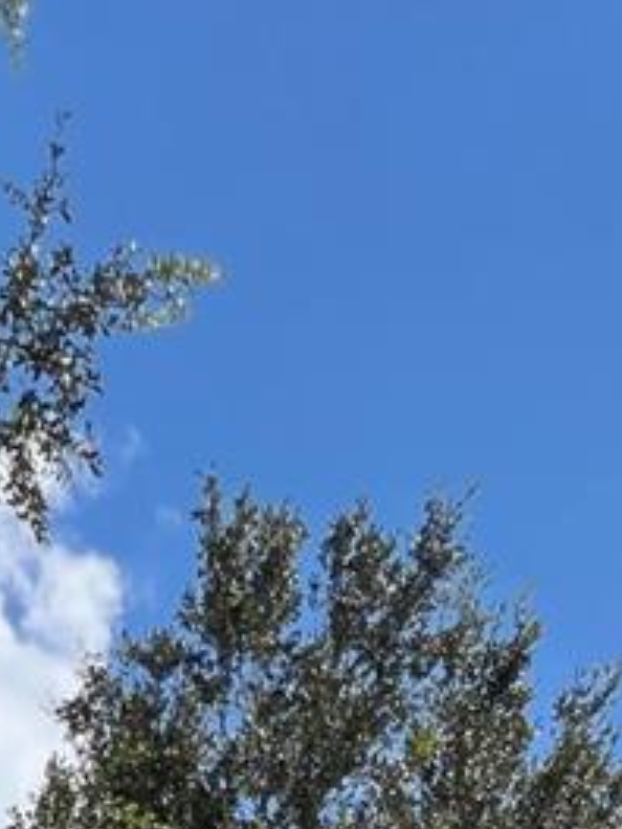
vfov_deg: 18.6
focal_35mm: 59
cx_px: -35
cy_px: 1705
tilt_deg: +7.7
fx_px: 1414
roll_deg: -0.2
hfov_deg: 23.5
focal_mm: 1.57
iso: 32
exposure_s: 1/1085
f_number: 1.8
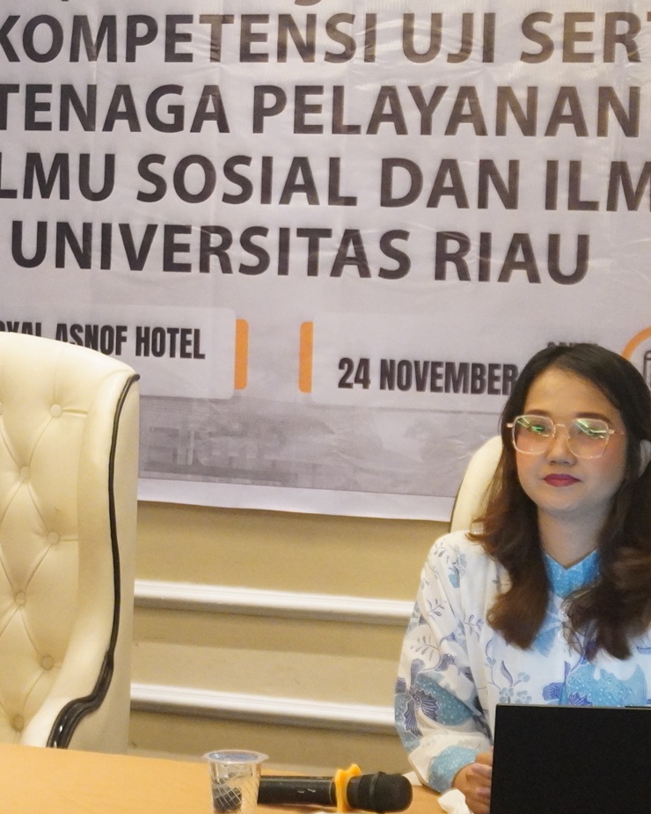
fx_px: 2410
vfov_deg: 19.2
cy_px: 394
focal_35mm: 100
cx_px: 211
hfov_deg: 15.3
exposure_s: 1/50
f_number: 5
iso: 5000
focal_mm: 31
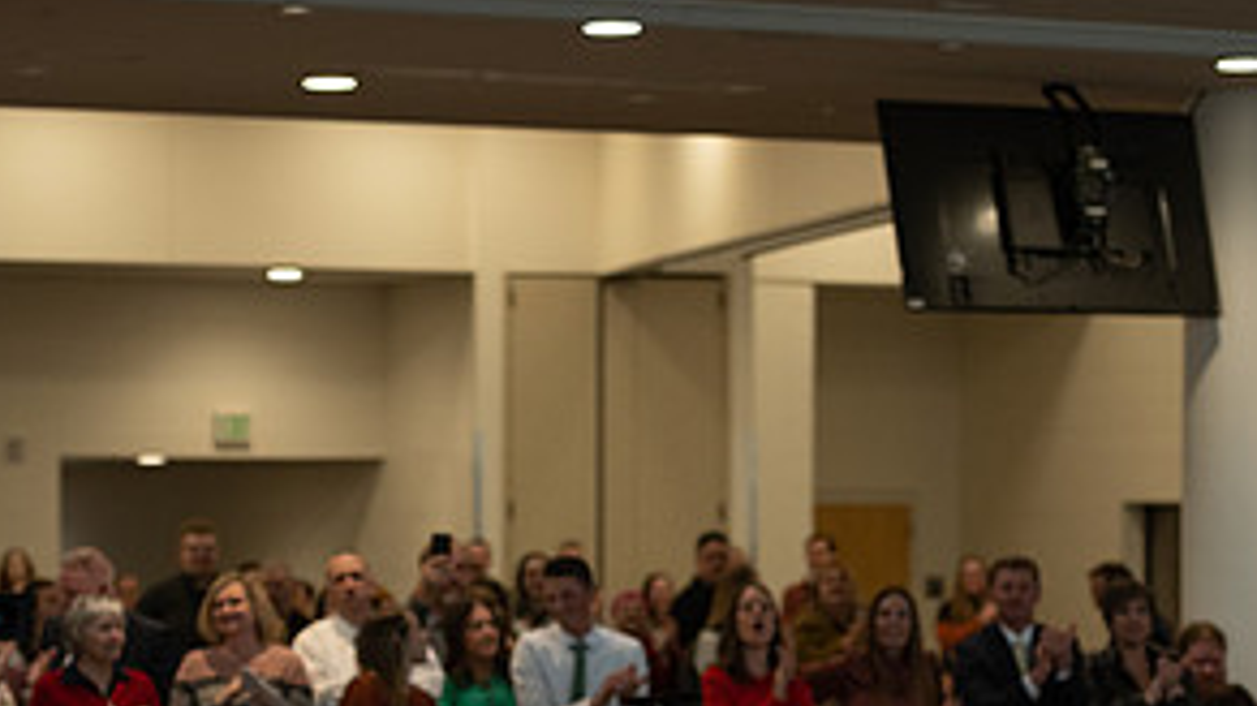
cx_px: 534
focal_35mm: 149
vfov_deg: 8.1
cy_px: 760
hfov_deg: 14.4
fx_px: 4964
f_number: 2.8
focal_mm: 70
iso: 640
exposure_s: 1/500
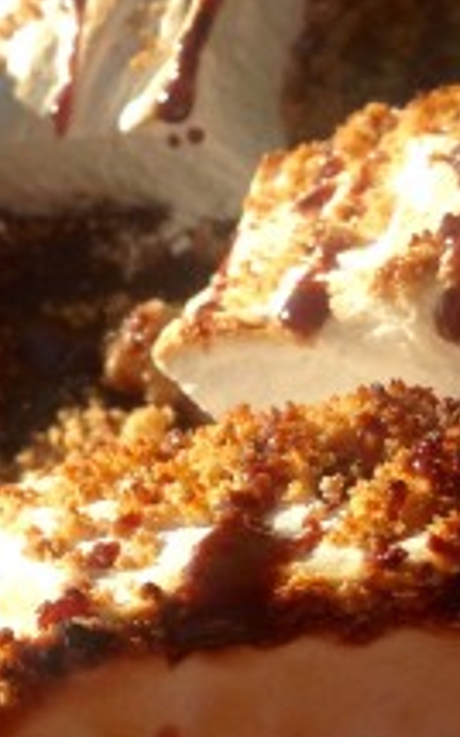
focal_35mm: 122
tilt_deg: -14.5
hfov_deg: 10.4
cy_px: 463
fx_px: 2452
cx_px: -175
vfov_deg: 17.1
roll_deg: -0.7
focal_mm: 4.12
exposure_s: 1/1022
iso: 50
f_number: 2.4
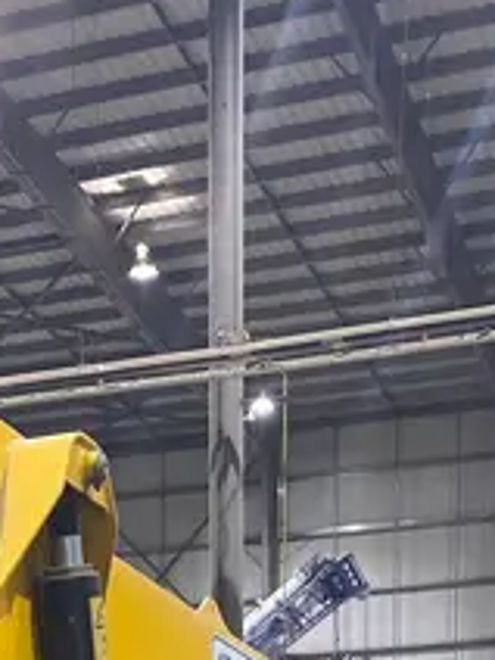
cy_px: 1132
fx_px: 1716
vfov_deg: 18.0
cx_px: 65
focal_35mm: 90
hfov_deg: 16.2
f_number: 1.8
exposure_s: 1/40
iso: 400
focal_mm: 4.25
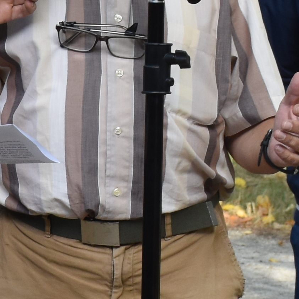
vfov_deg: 6.0
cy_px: 147
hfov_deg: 6.0
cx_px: -144
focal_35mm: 290
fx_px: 2834
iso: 400
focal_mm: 32
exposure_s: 1/200
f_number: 7.1
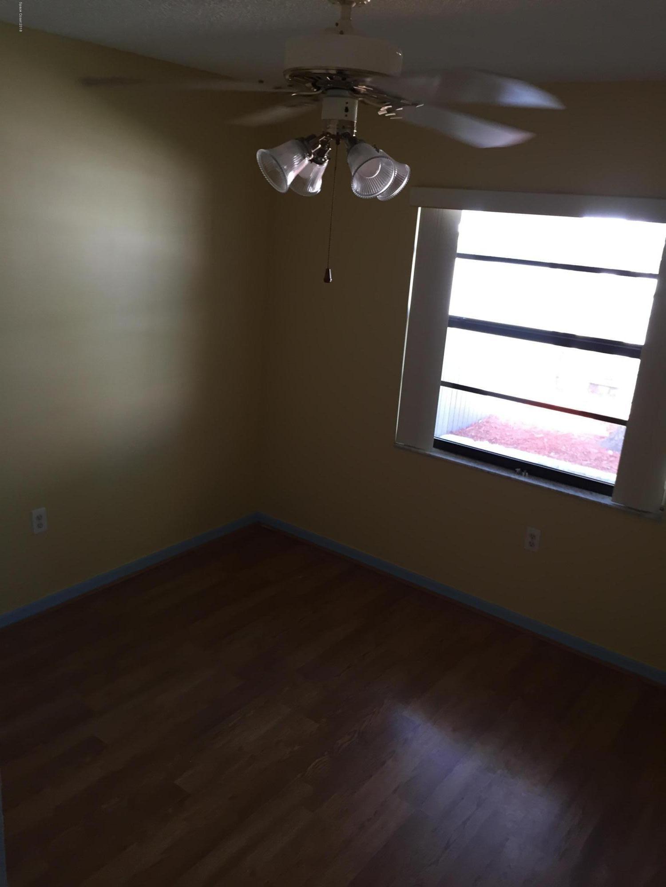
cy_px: 444
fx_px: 744
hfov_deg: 48.2
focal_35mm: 29
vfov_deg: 61.7
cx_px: 333
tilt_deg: -17.2
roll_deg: -3.4
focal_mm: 4.15
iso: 64
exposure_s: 1/30
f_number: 2.2
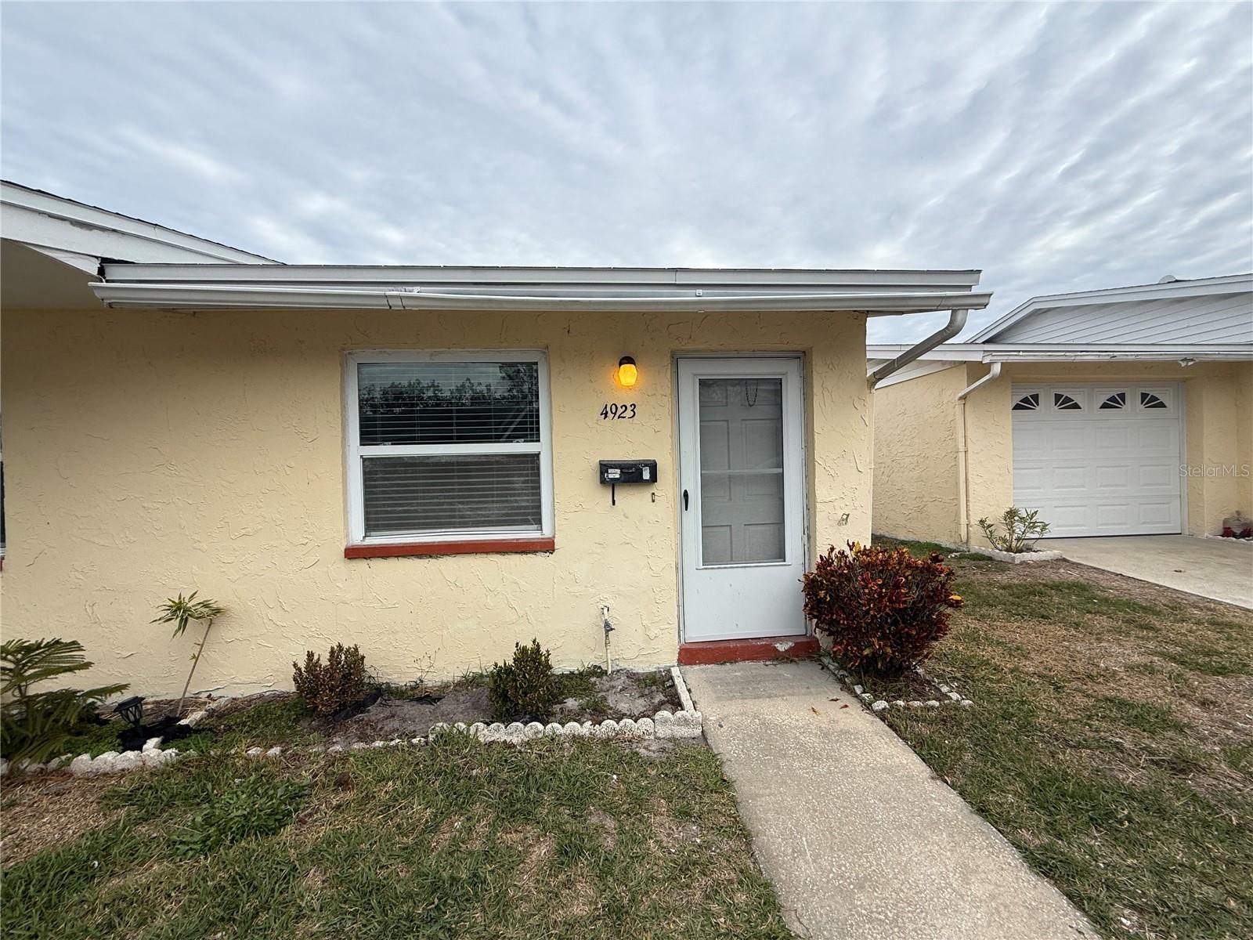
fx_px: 507
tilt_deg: +0.3
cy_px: 470
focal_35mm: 14
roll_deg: +0.5
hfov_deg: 102.1
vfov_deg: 85.7
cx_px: 626
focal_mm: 2.22
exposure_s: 1/717
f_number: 2.2
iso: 50
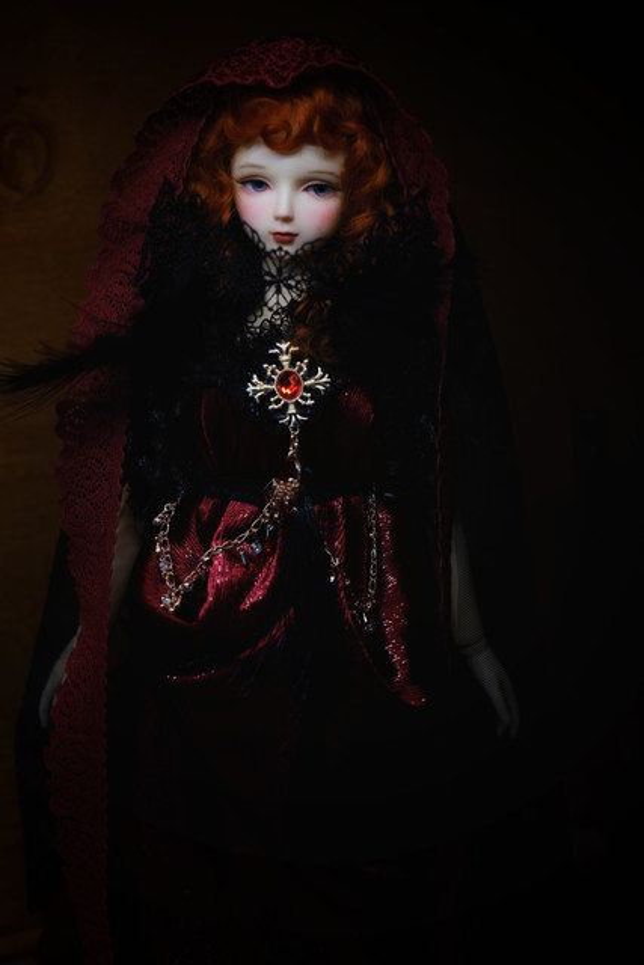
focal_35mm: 45
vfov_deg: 43.6
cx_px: 322
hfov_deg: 29.9
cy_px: 482
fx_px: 1207
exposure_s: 1/250
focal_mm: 30.1
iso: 160
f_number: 2.8
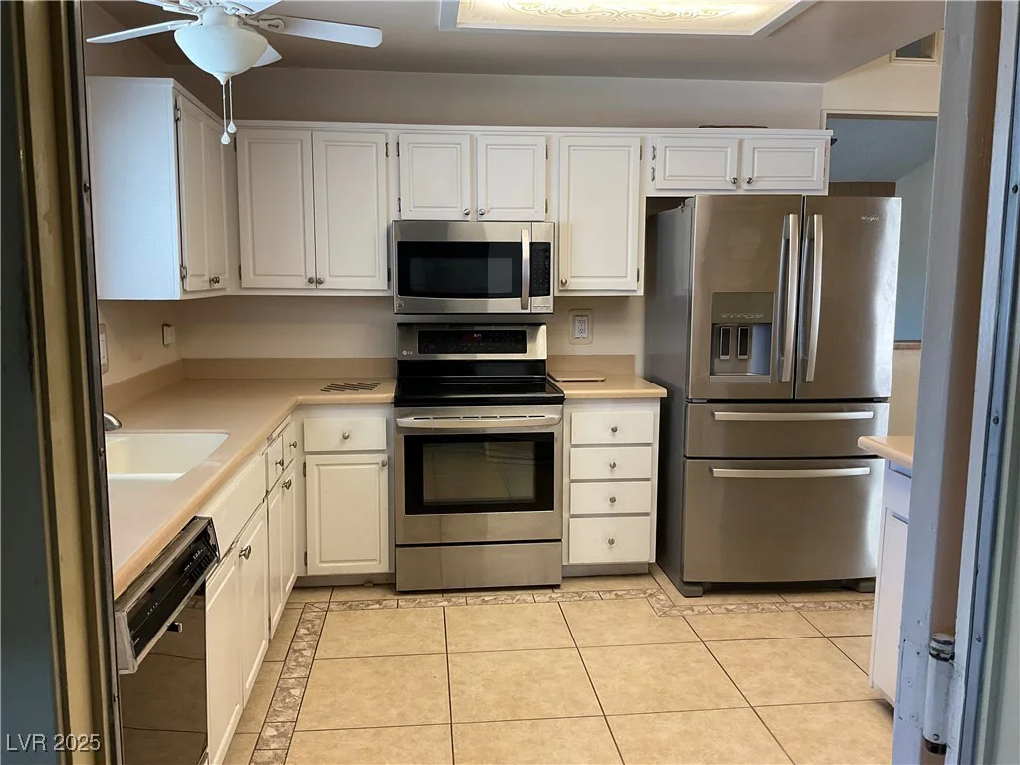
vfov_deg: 48.2
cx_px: 510
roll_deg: +0.0
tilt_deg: -7.4
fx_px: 855
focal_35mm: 29
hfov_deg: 61.7
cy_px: 382
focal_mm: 3
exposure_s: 1/60
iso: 64
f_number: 1.8
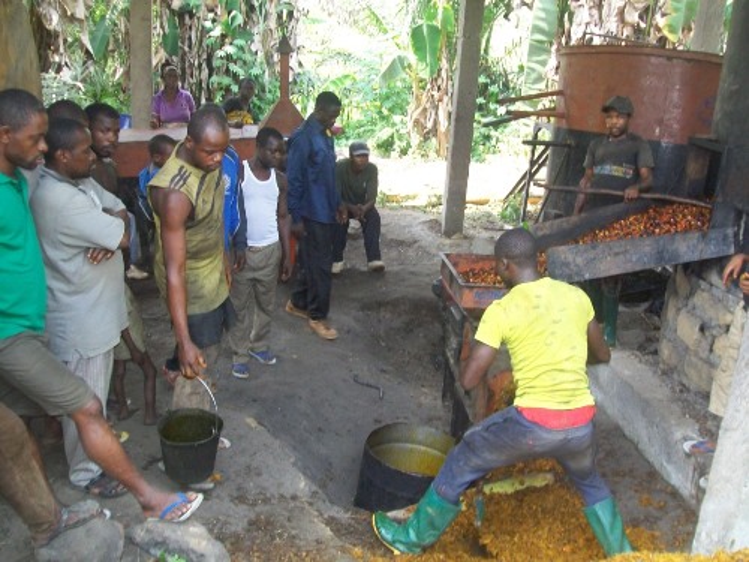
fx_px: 779
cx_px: 374
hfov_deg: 51.4
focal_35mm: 36
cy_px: 281
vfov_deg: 39.7
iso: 160
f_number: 2.7
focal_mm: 6
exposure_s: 1/100
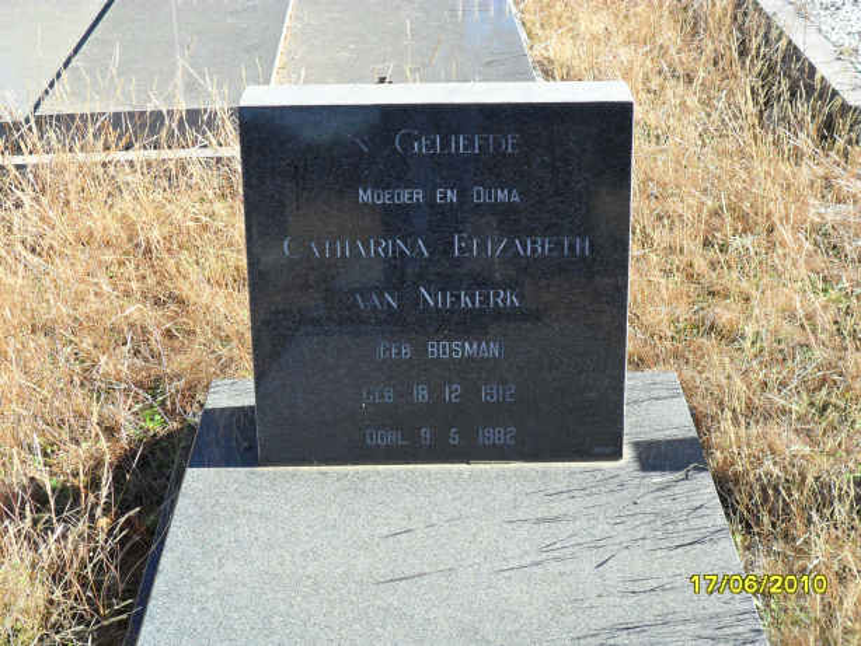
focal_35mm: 52
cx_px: 430
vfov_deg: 28.1
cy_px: 323
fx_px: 1294
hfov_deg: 36.8
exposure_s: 1/125
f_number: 5
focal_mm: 9.3
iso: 100
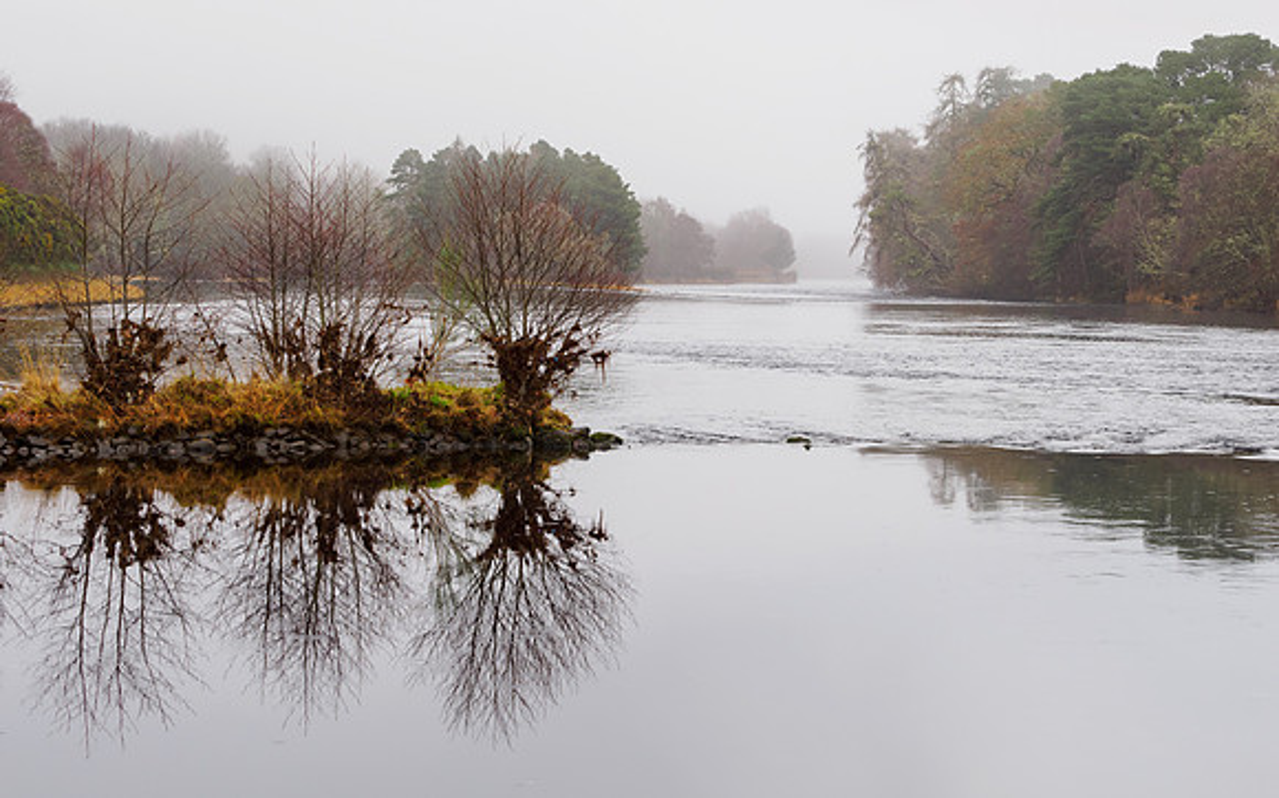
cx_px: 631
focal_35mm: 86
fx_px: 2996
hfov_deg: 24.1
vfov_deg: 15.2
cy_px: 428
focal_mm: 40
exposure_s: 1/15
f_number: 7.1
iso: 200
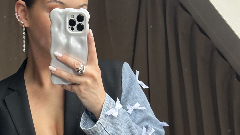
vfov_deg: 11.3
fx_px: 674
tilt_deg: -15.8
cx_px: 77
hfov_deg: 20.1
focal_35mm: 106
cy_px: 150
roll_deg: +1.2
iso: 80
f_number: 1.78
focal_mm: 6.86
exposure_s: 1/113
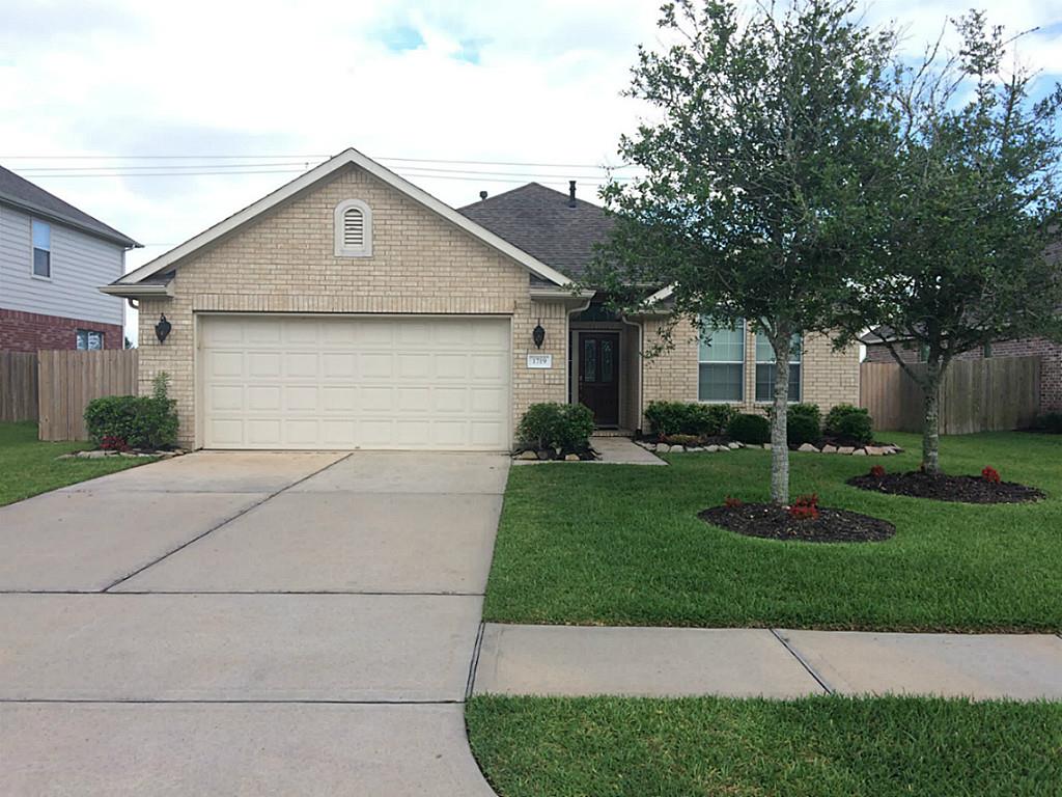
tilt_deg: -0.8
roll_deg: +0.1
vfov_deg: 48.2
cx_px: 531
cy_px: 398
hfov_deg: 61.7
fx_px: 890
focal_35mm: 29
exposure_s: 1/684
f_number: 2.2
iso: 32
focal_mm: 4.15
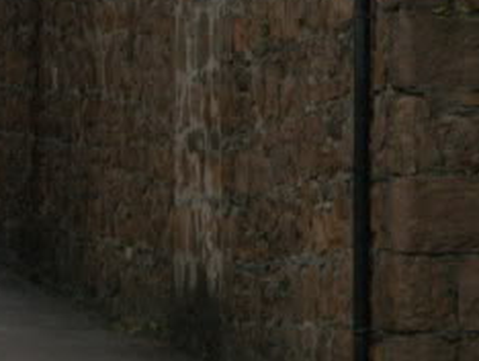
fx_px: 4794
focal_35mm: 346
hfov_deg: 5.7
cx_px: 234
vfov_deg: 4.3
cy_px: -137
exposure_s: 1/2500
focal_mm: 55
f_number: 5
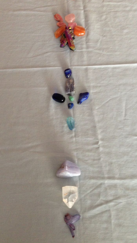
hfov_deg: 32.0
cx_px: 69
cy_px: 123
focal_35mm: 37
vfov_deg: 54.0
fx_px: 239
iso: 250
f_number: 2.4
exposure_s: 1/20
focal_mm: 4.12
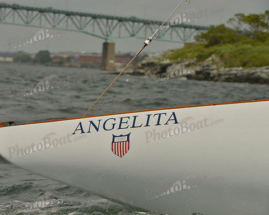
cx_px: 116
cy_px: 107
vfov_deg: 6.8
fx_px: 1807
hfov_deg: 8.5
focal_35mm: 227
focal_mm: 200
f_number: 11
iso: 280
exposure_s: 1/1250
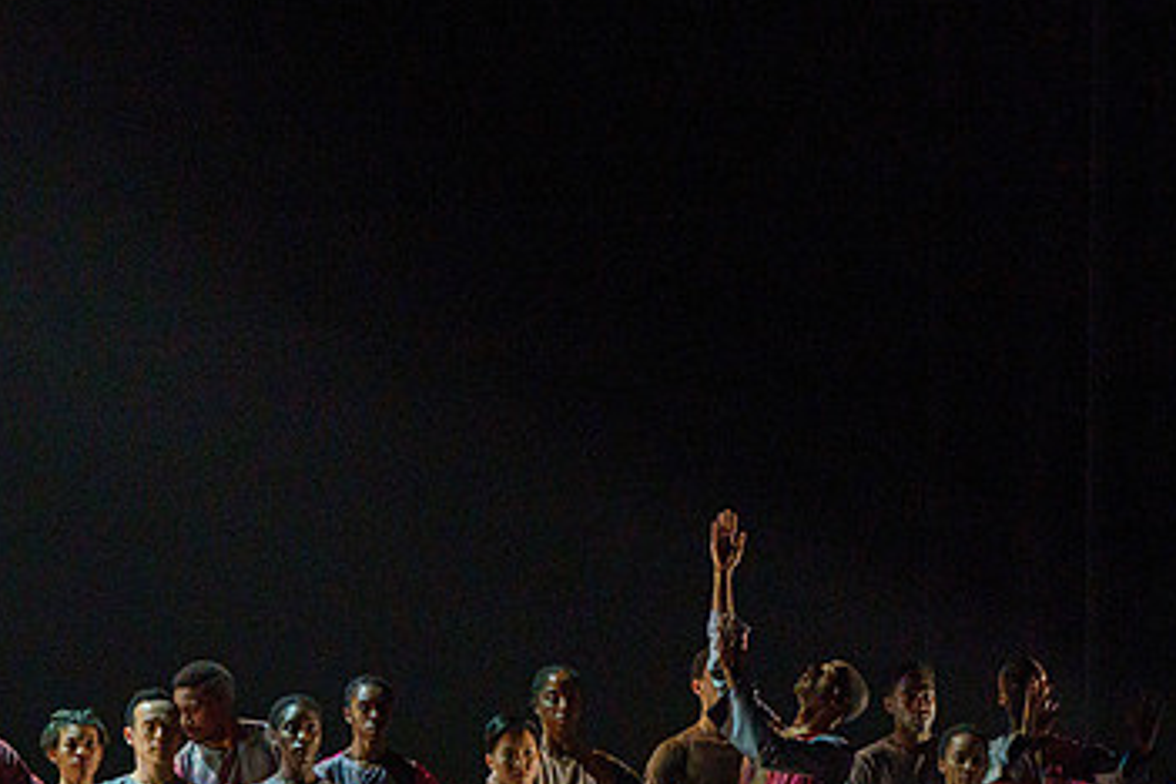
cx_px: 525
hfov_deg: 6.2
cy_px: 597
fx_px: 10877
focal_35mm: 333
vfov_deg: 4.1
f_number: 5.6
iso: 6400
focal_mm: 181
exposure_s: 1/250
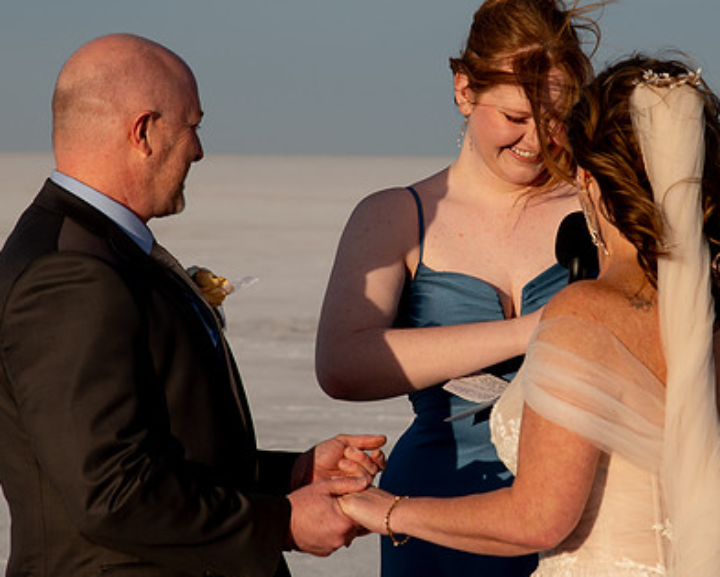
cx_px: 507
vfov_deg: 5.7
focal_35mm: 274
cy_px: 178
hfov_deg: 7.0
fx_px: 5843
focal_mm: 120
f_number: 8
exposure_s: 1/320
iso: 200
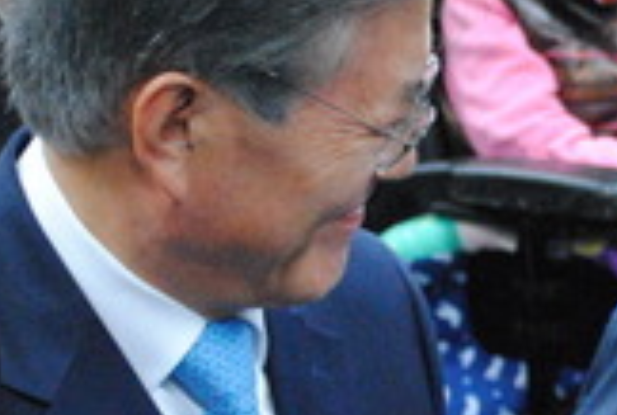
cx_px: 579
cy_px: 398
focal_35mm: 176
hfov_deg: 11.6
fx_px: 3025
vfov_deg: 7.8
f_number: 5
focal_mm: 34
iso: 1600
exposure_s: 1/60
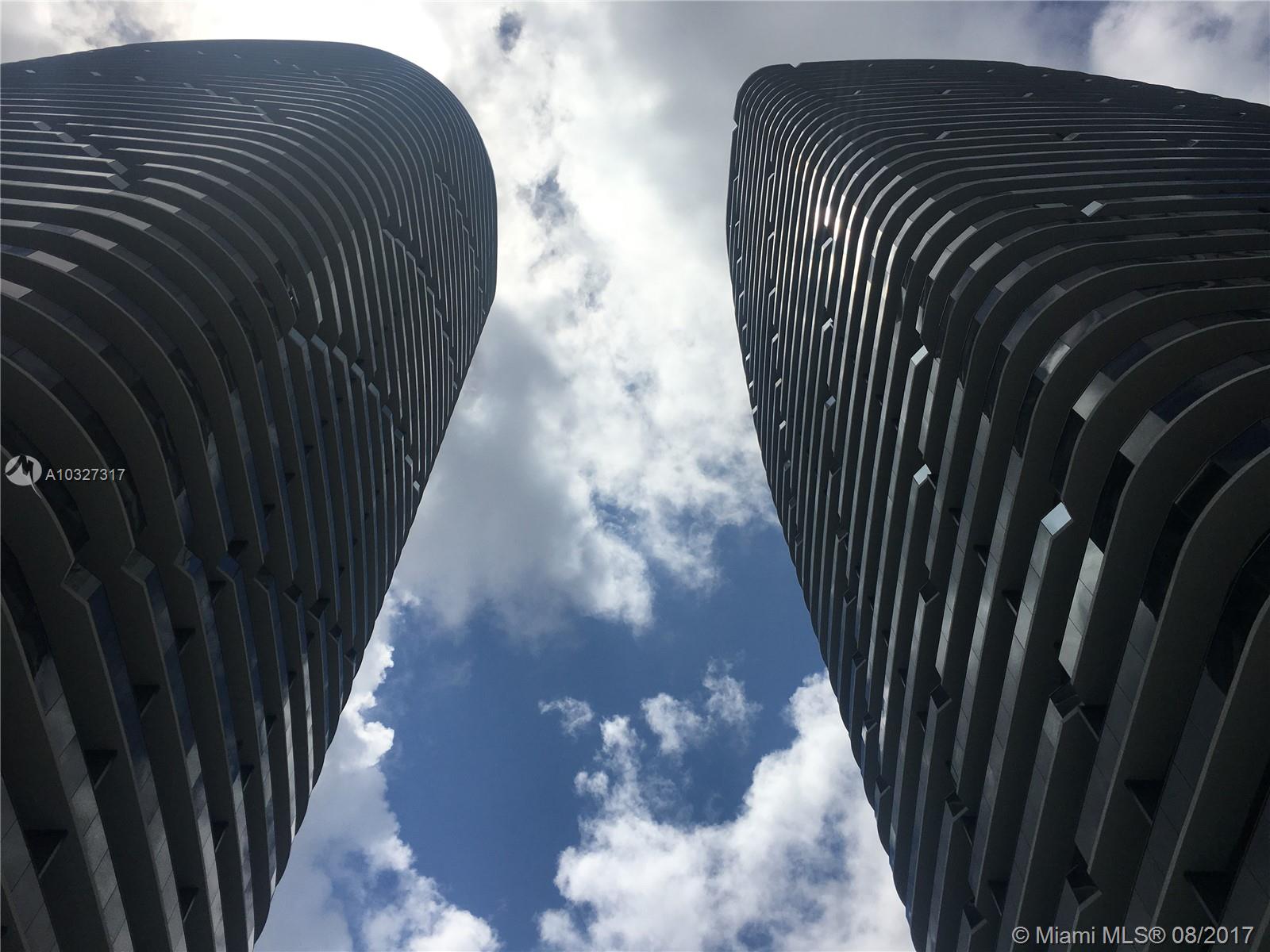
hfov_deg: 61.7
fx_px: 1064
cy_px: 476
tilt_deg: +66.2
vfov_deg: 48.2
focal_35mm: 29
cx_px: 635
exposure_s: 1/6993
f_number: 2.2
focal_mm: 4.15
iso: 25
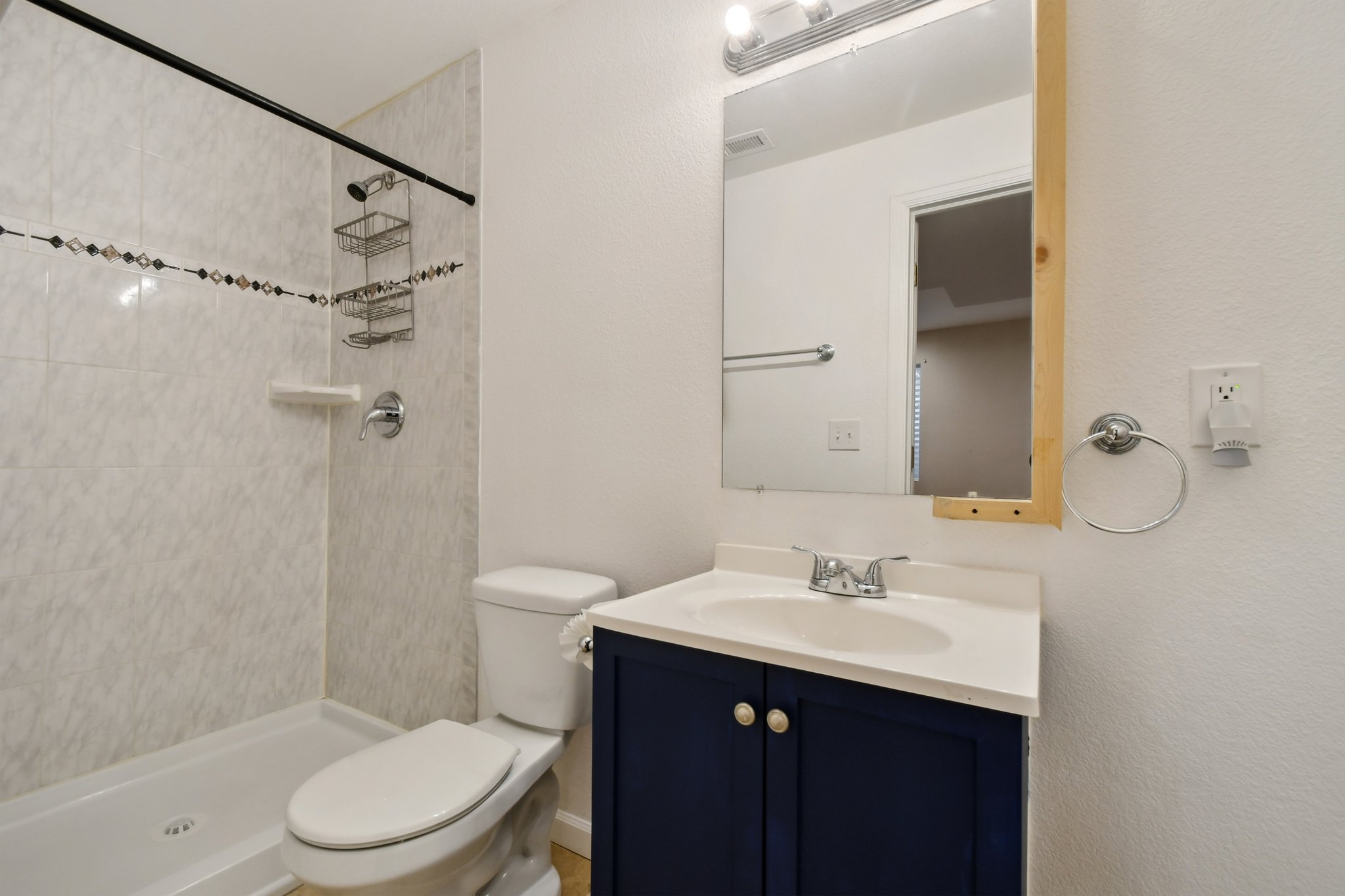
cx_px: 672
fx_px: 560
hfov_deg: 100.4
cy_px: 448
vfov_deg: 77.3
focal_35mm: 15
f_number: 11
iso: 400
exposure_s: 1/13
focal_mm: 10
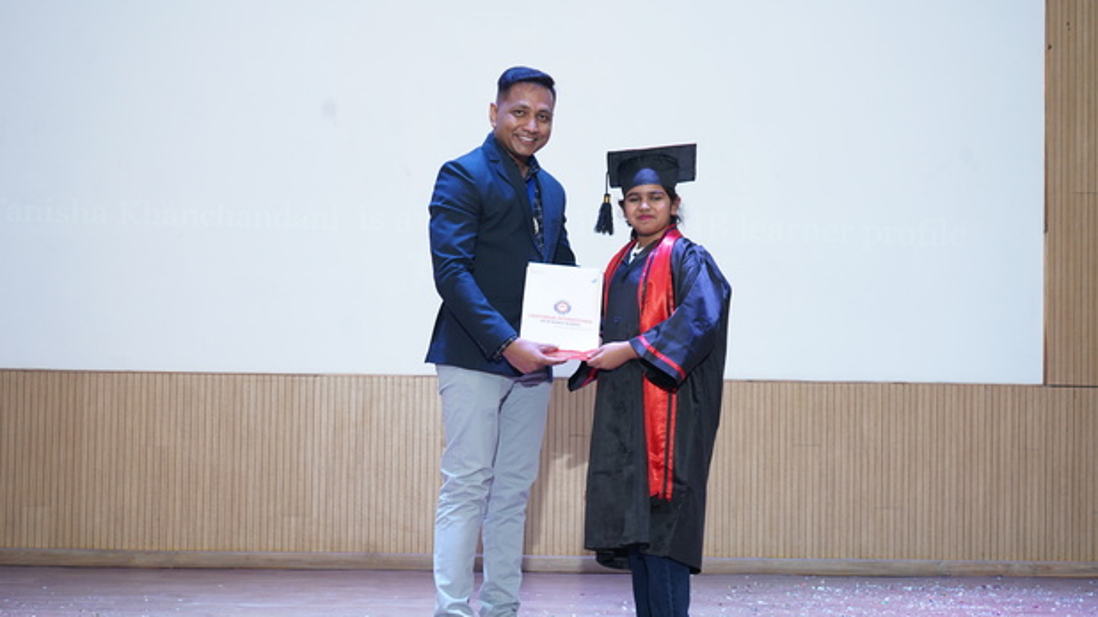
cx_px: 545
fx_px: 1397
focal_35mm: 48
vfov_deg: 24.8
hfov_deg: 42.9
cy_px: 369
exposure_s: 1/160
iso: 1600
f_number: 5.6
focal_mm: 45
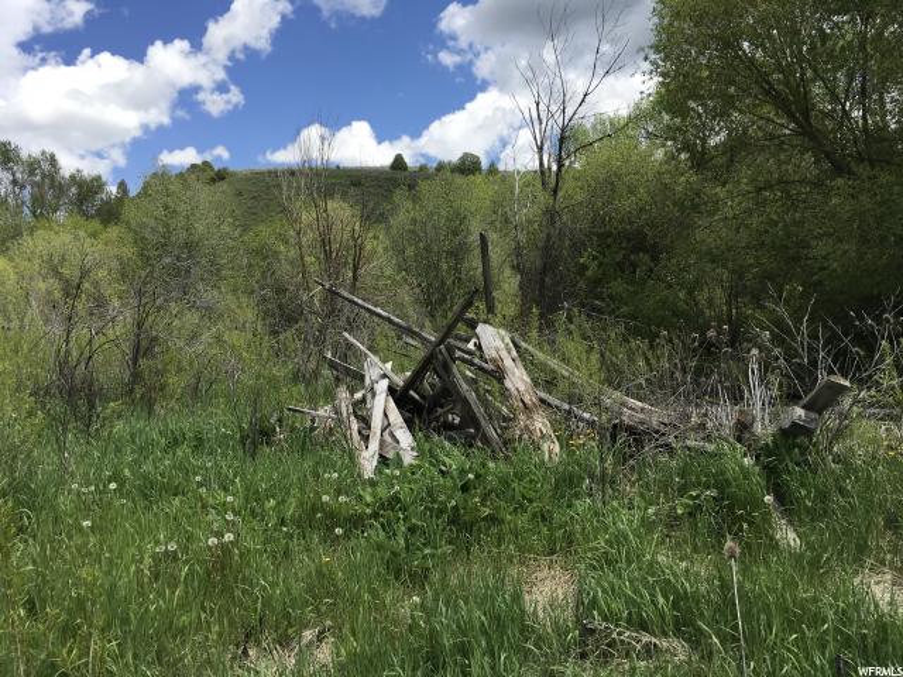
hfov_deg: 61.7
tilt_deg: -1.5
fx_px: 756
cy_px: 338
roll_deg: +0.7
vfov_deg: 48.2
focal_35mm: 29
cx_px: 452
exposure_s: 1/1399
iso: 25
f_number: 2.2
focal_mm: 4.15
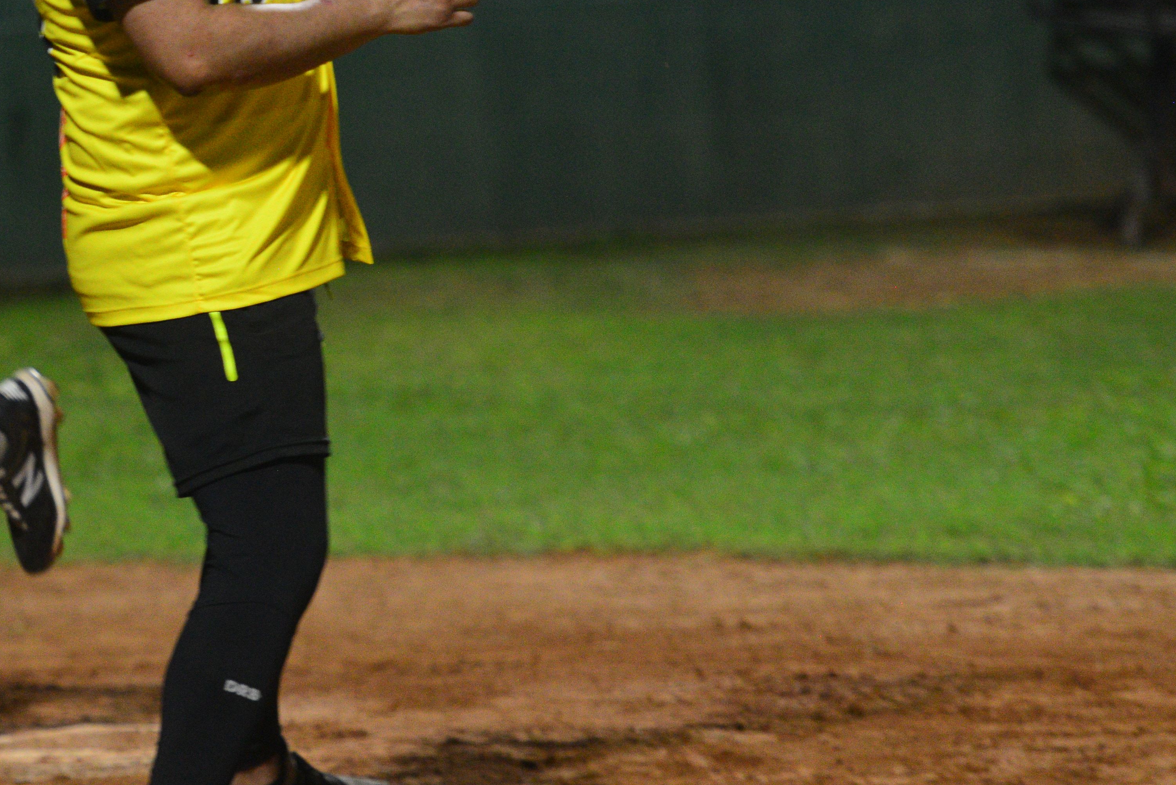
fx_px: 11175
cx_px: 63
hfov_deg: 6.0
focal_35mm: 342
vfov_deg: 4.0
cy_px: 199
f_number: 2.8
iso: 2500
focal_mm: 140
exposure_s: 1/320
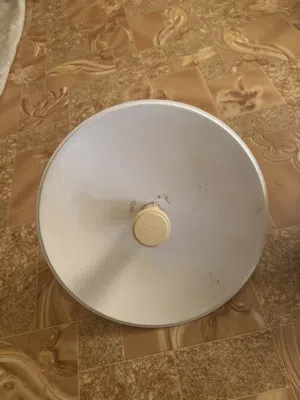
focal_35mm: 24
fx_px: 277
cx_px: 150
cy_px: 200
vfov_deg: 71.6
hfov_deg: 56.8
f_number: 1.78
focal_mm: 6.76
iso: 1000
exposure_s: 1/40
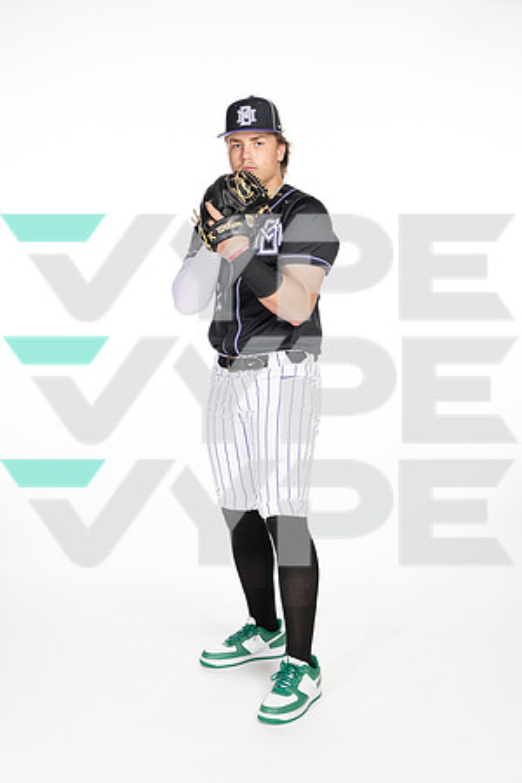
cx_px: 261
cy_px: 392
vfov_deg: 39.6
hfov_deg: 27.0
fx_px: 1087
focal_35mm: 50
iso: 250
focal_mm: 50
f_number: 5.6
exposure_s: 1/250
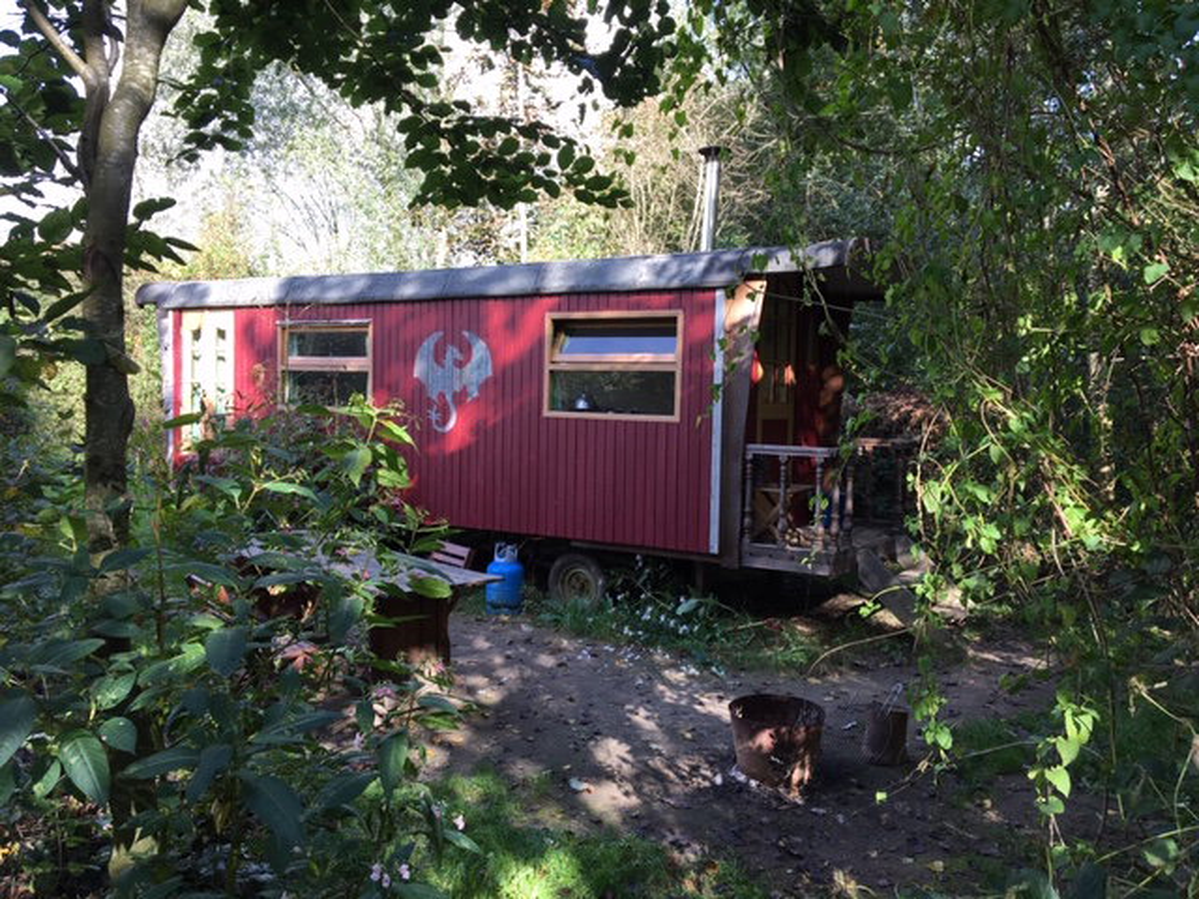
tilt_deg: -2.7
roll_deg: -1.5
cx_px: 600
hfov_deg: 61.7
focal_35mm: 29
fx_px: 1004
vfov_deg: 48.2
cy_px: 450
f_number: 2.2
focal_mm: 4.15
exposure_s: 1/160
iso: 25
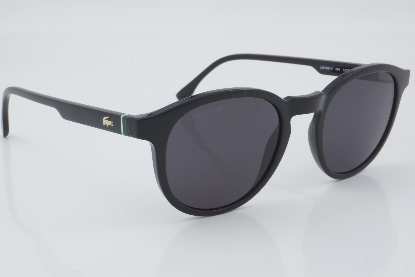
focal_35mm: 75
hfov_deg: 27.0
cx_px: 208
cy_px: 138
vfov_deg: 18.2
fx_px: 865
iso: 100
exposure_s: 1/3
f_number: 32
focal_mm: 50
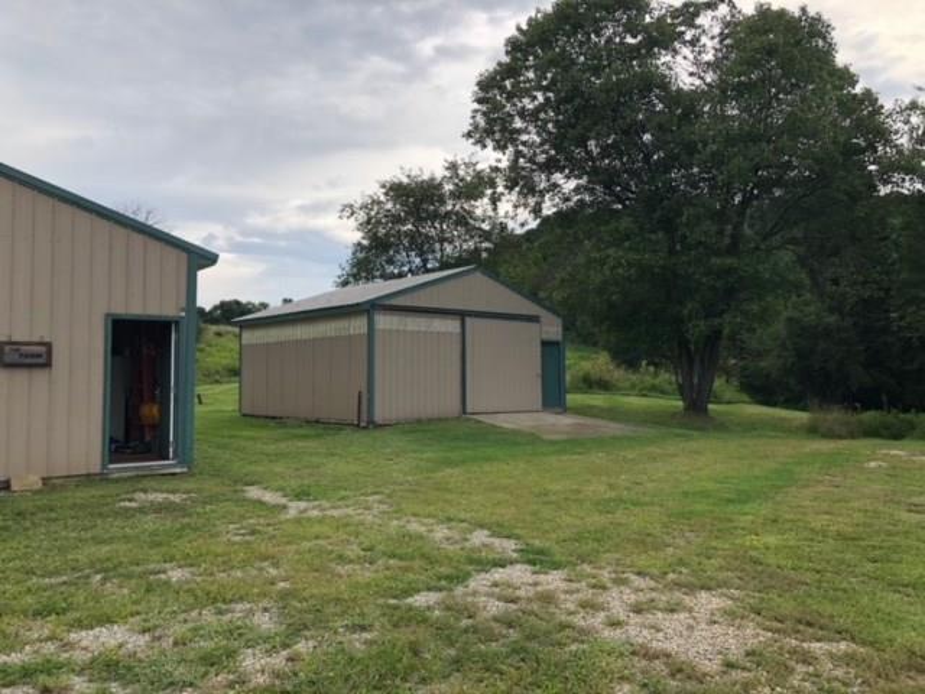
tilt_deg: +3.4
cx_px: 462
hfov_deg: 63.4
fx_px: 748
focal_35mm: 28
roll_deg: -1.5
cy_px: 347
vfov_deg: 49.7
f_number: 1.8
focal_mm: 3.99
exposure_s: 1/1056
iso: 20
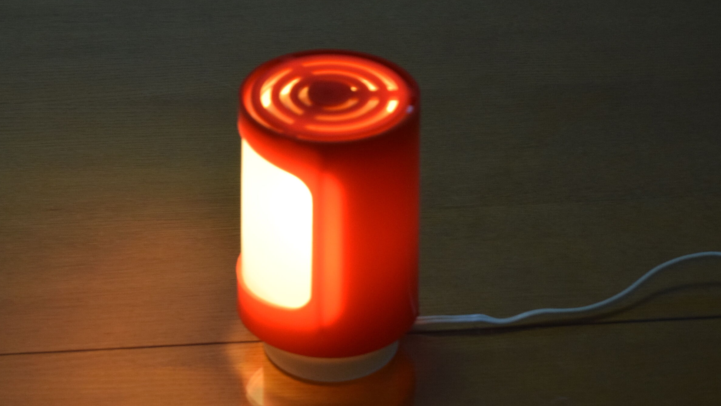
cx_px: 342
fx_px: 2077
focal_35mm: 109
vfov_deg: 11.1
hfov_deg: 19.7
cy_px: 238
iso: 1600
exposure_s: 1/50
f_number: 5.6
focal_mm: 55
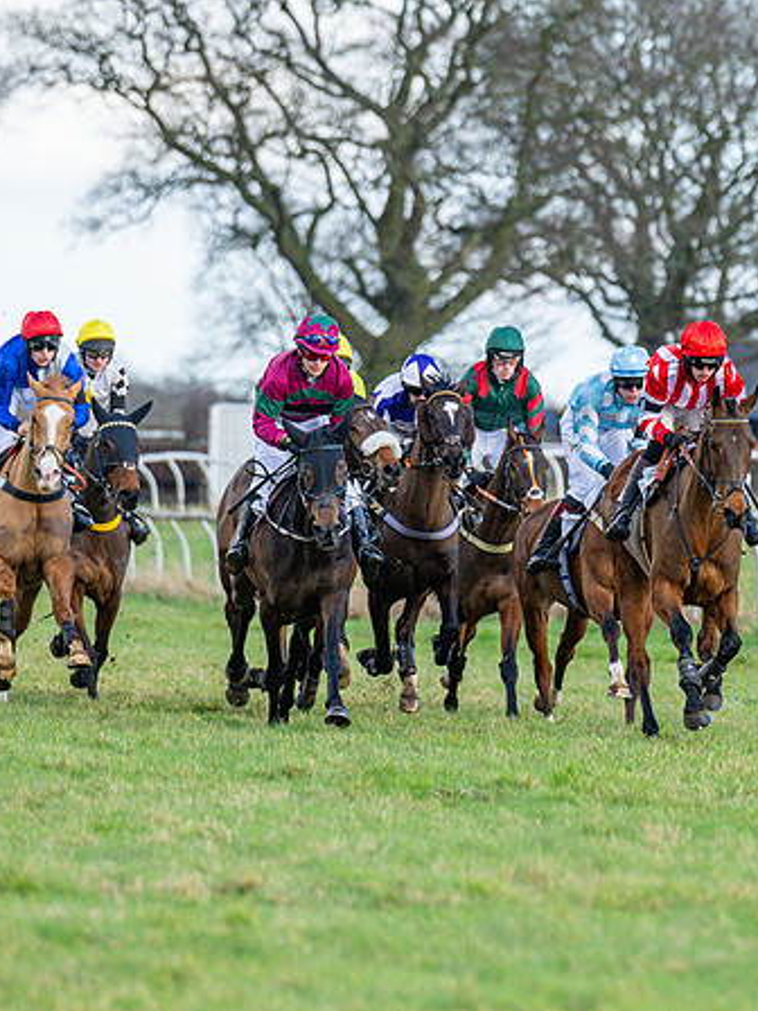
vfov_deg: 4.2
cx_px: 728
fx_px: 13664
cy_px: 502
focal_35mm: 468
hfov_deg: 3.2
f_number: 4
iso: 640
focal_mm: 200
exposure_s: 1/2500
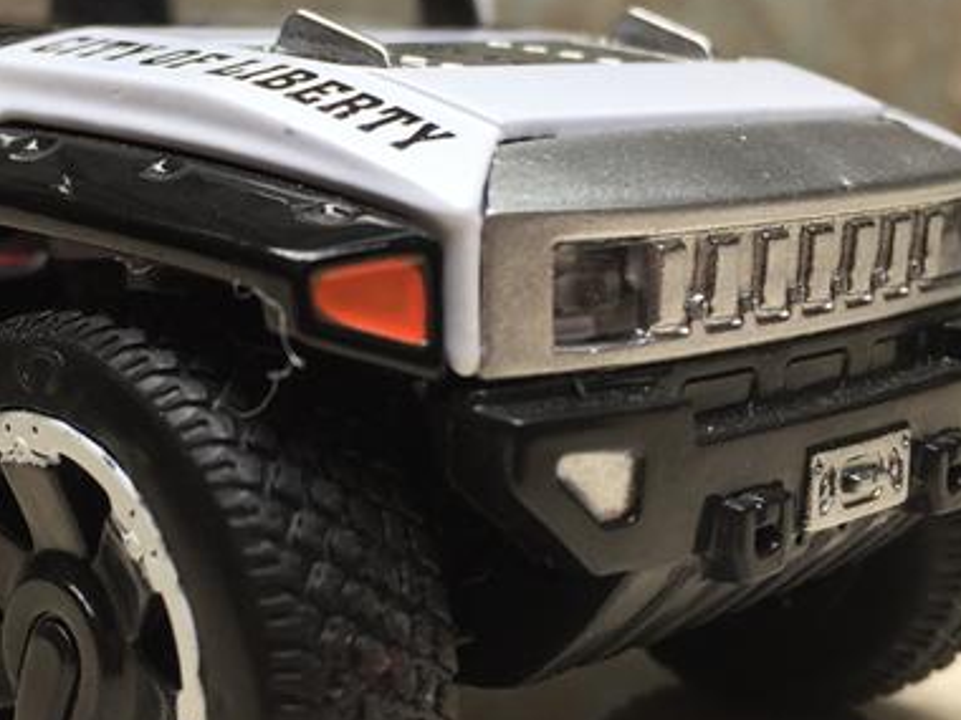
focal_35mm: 61
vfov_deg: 24.0
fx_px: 1693
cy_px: 296
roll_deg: -1.9
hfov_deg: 31.1
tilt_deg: -11.3
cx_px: 240
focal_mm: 4.15
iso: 32
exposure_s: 1/100
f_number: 2.2
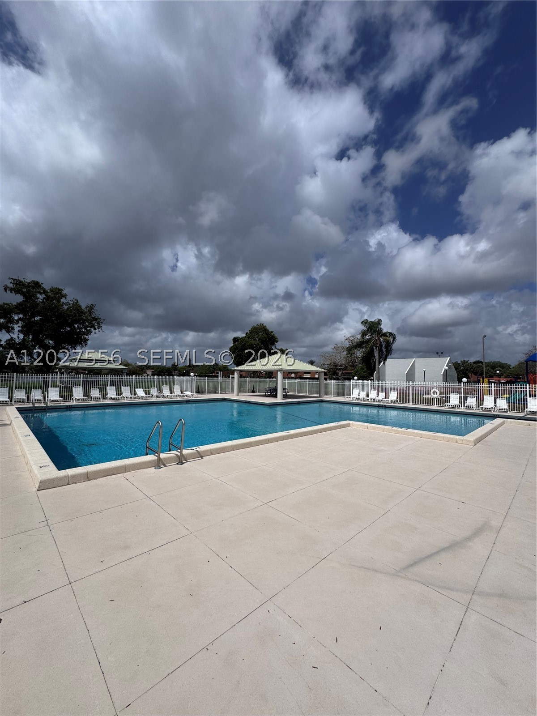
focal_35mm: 14
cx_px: 268
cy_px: 358
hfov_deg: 85.7
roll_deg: -0.1
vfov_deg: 102.1
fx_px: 290
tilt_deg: +3.0
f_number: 2.2
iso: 40
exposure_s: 1/6135
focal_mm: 2.22
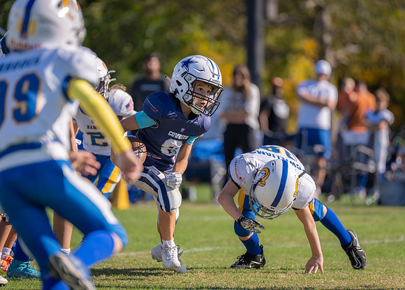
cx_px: 201
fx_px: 3637
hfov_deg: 6.4
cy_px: 147
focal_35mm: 316
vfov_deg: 4.6
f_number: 2.8
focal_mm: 200
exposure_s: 1/2000
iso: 100
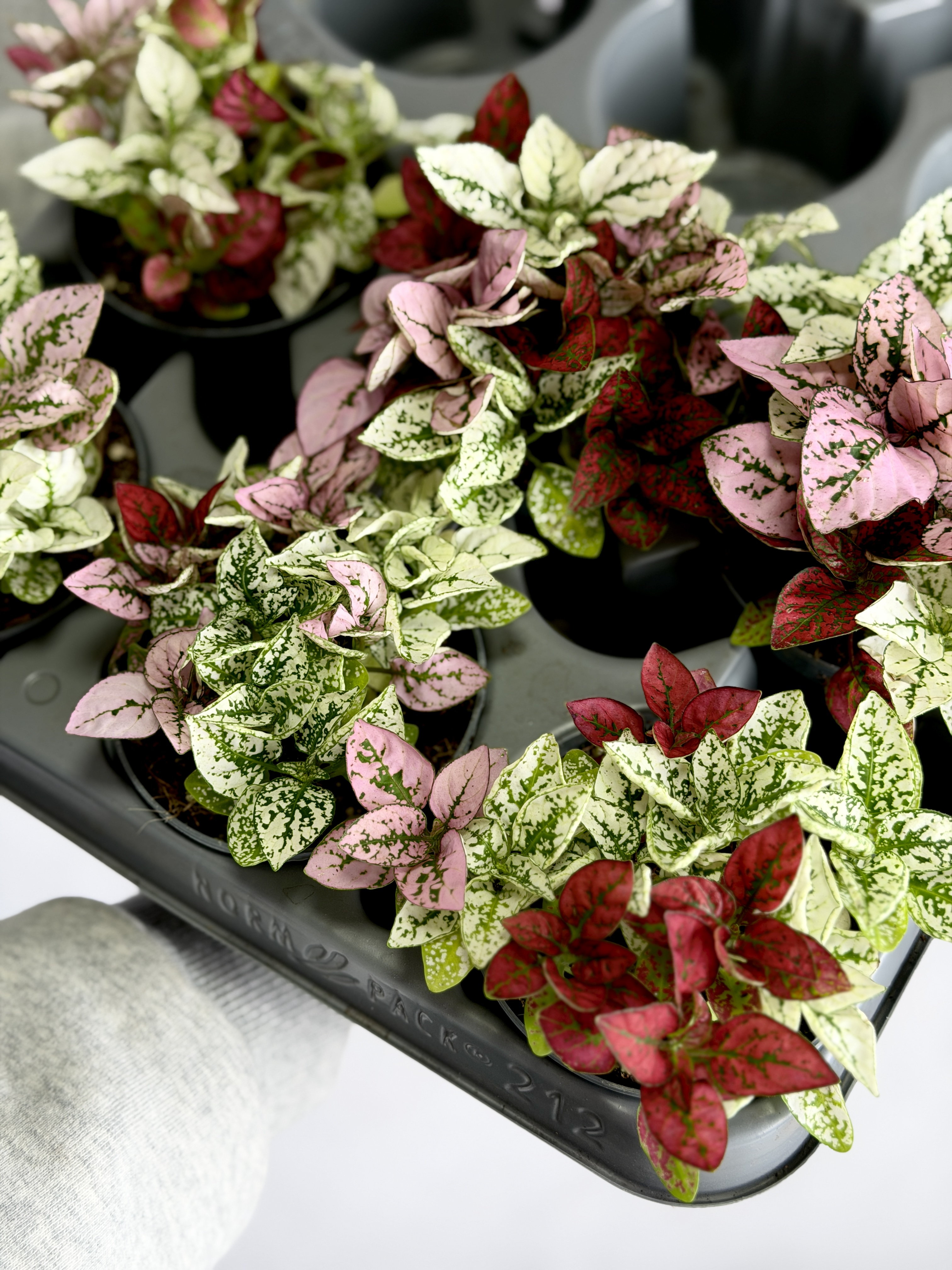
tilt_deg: -21.9
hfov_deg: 30.3
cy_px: 635
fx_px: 1760
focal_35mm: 48
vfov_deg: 39.7
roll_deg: +1.1
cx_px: 476
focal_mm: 6.76
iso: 50
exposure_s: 1/121
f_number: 1.78
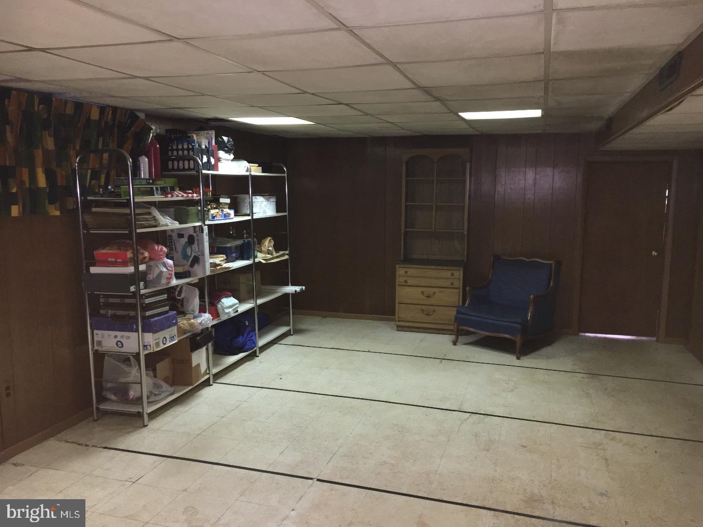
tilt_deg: -7.5
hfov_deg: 61.7
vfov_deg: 48.2
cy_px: 264
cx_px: 352
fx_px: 589
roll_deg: -0.7
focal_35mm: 29
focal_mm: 4.15
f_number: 2.2
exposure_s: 1/16
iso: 100
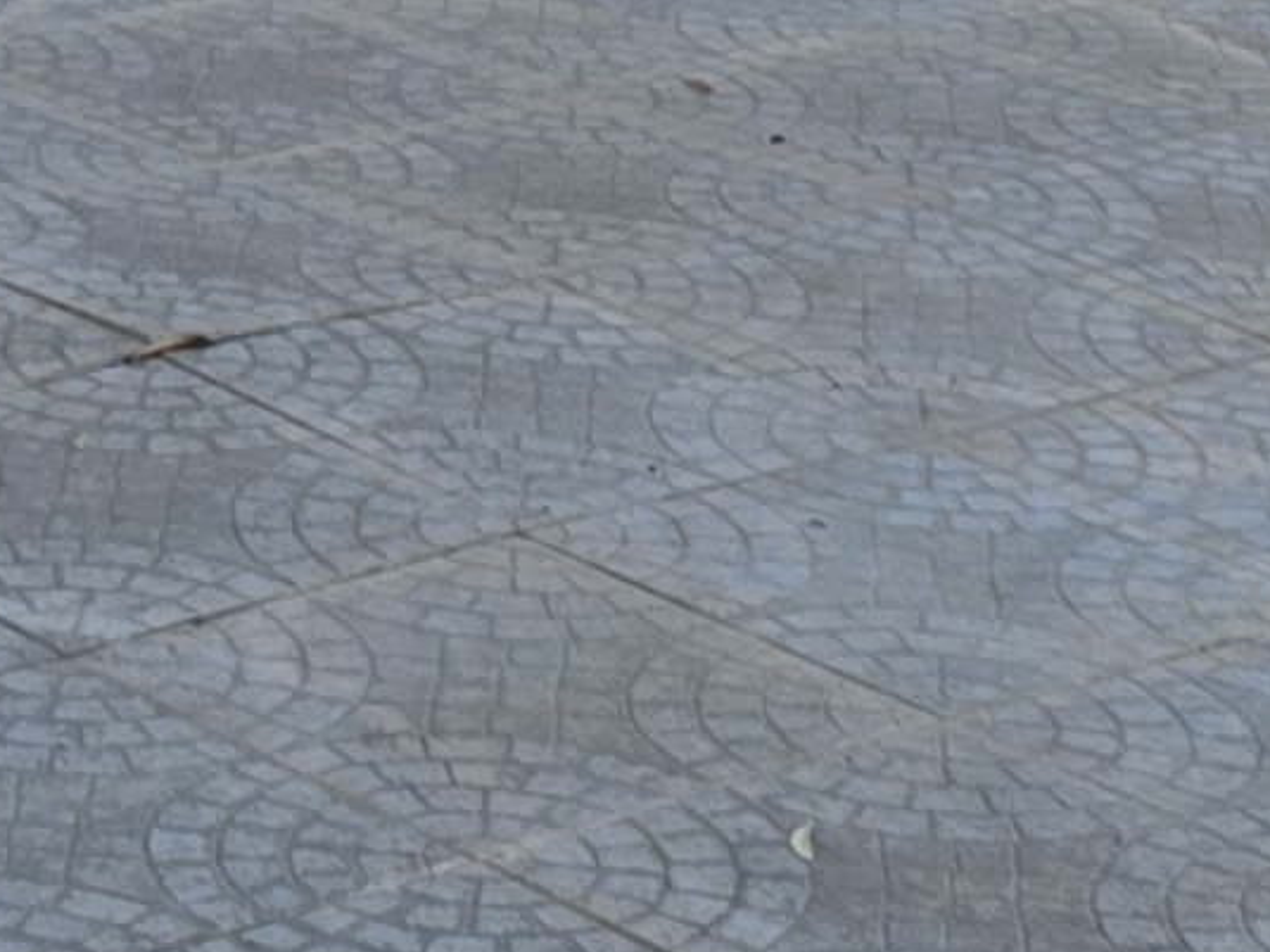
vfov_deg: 8.0
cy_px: -1232
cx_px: -183
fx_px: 6309
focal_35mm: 172
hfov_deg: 11.3
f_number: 1.7
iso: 12
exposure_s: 1/345
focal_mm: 6.3
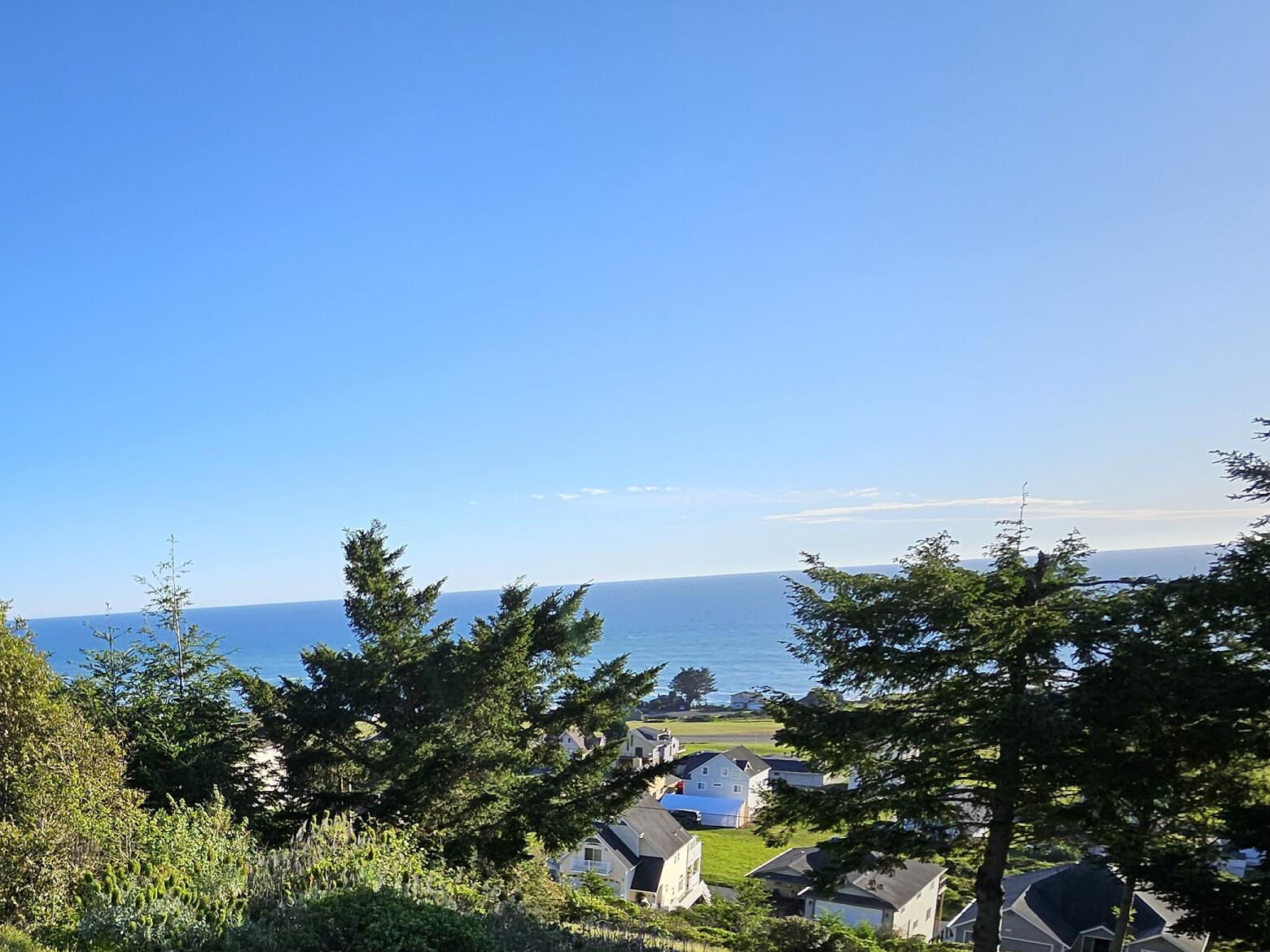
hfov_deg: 62.1
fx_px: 917
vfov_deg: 49.9
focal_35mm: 25
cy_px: 823
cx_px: 211
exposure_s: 1/876
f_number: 2.2
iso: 32
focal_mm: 1.74
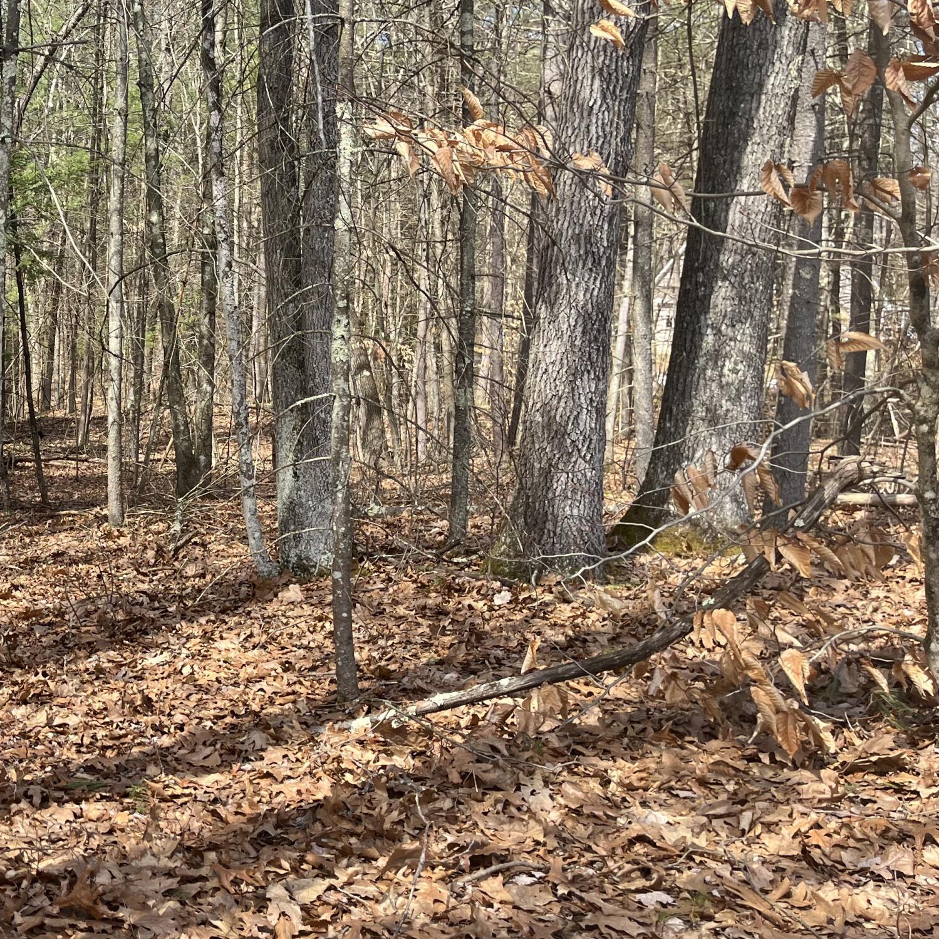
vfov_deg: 36.7
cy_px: 376
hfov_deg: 33.8
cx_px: 13
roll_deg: +0.2
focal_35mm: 46
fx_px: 1412
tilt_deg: -4.7
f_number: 1.6
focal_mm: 5.1
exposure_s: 1/871
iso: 50
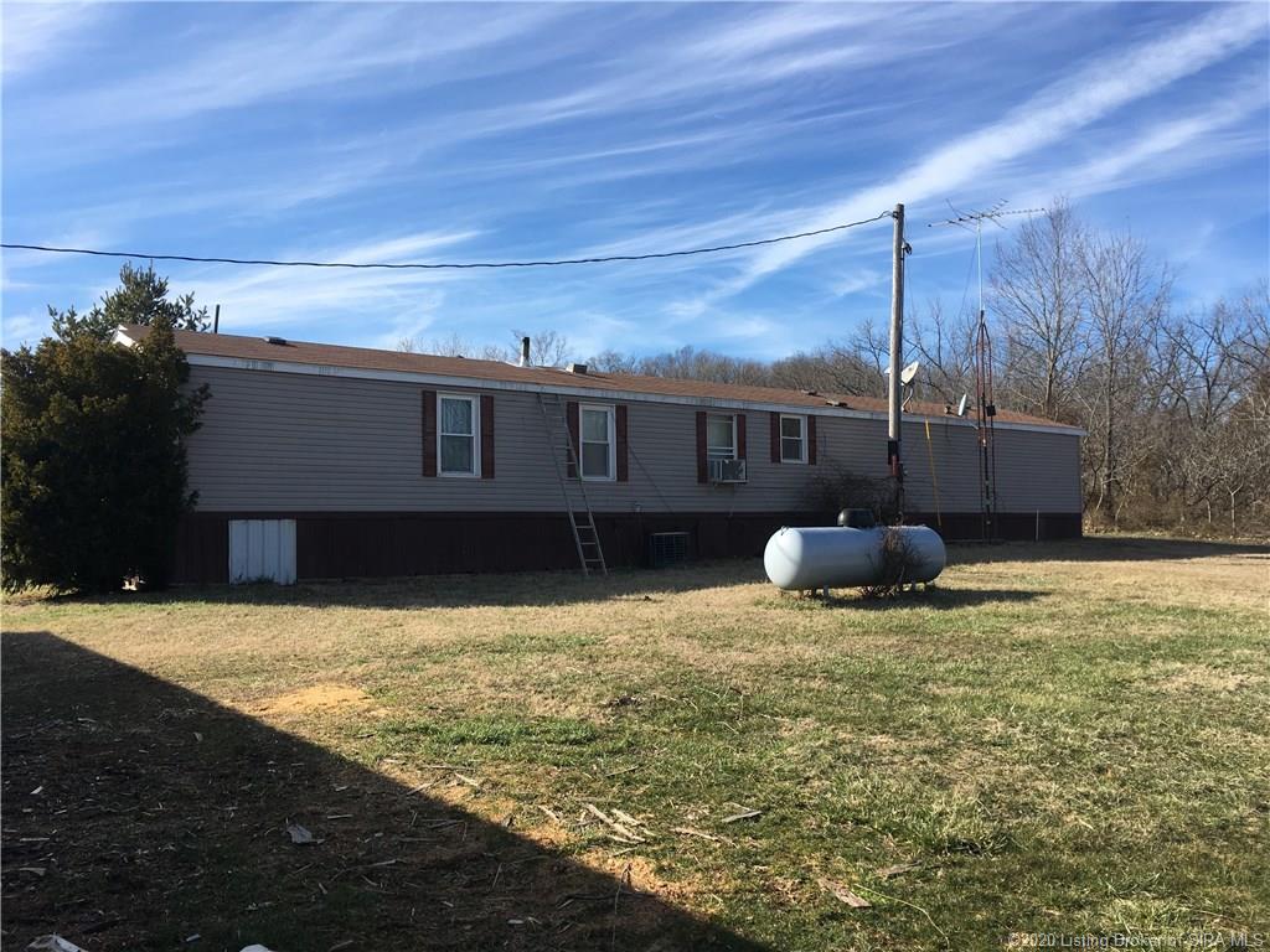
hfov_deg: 61.7
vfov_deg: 48.2
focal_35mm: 29
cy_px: 476
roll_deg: +1.9
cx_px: 635
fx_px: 1064
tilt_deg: +2.6
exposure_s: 1/1148
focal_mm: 4.15
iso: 25
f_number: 2.2
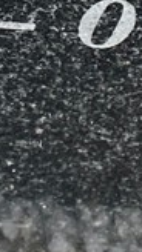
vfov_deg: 8.3
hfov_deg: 4.9
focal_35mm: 249
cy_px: -234
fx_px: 1670
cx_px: 90
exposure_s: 1/315
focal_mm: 4.25
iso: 32
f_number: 1.8
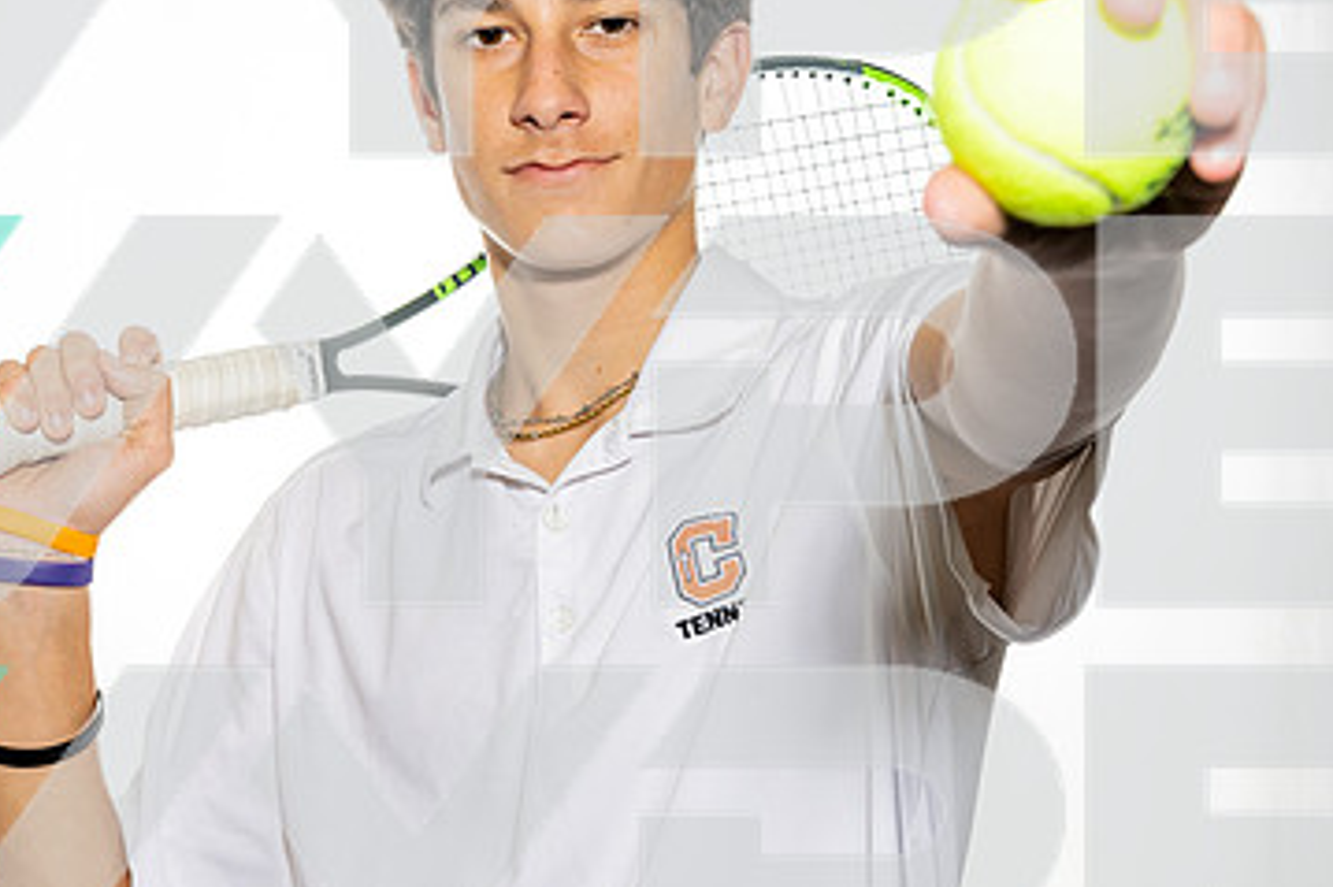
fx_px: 2813
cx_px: 579
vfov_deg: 17.9
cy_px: 414
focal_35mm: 76
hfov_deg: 26.6
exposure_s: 1/250
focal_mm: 47
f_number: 8
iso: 100
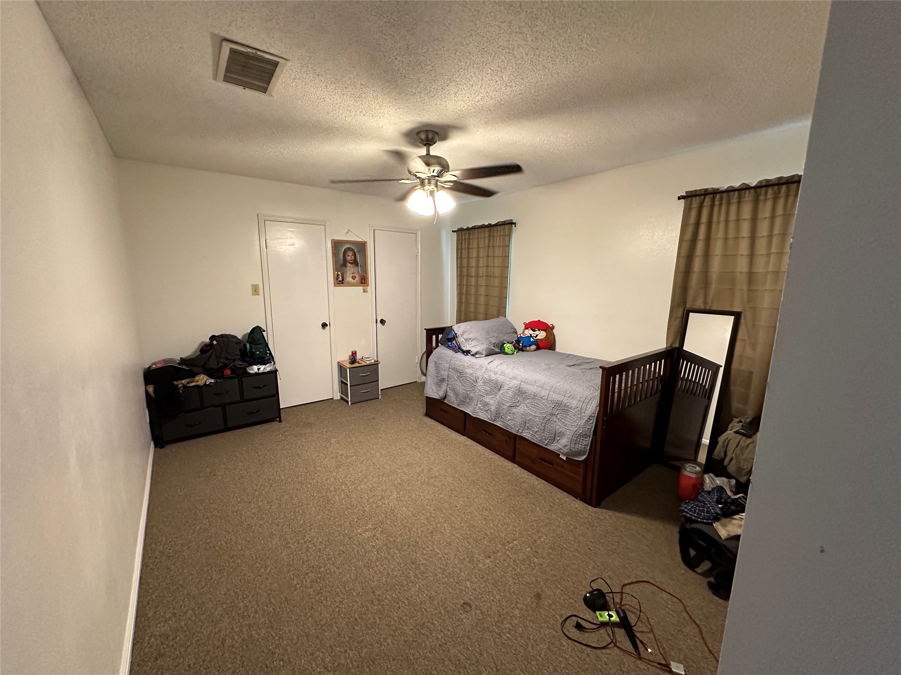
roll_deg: -1.0
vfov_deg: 85.7
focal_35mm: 14
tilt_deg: -9.8
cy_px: 338
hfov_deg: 102.1
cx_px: 450
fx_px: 364
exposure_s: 1/60
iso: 500
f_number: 2.2
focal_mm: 2.22
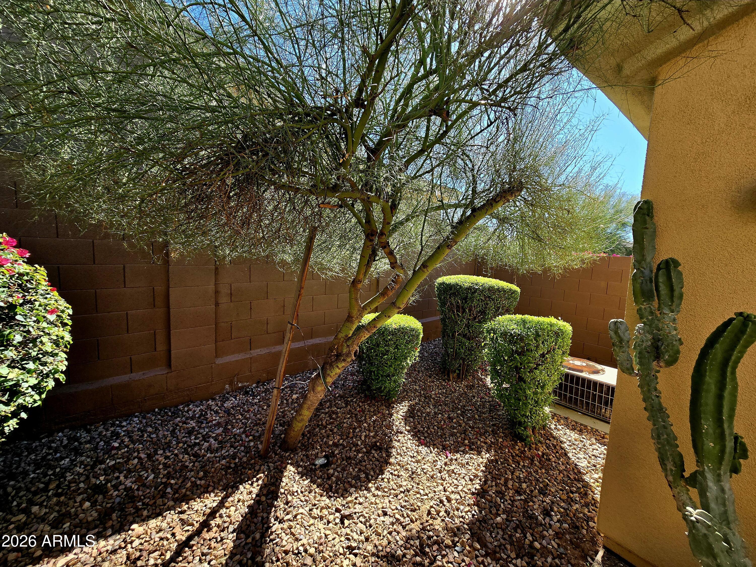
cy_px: 284
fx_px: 284
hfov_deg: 106.2
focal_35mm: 13
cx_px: 378
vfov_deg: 89.9
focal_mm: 2.2
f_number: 2.2
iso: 50
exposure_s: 1/526
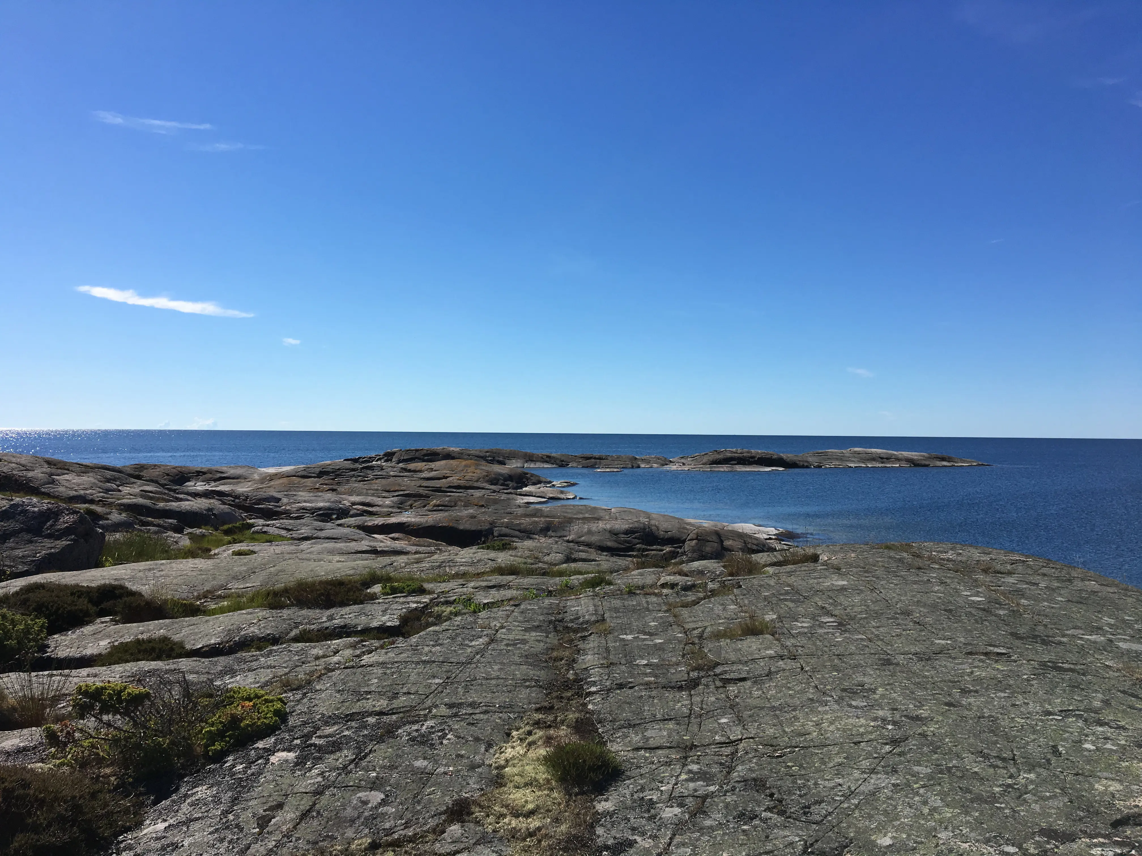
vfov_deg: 48.2
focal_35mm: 29
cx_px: 571
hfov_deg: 61.7
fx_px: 957
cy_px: 428
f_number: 2.2
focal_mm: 4.15
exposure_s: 1/2747
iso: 25
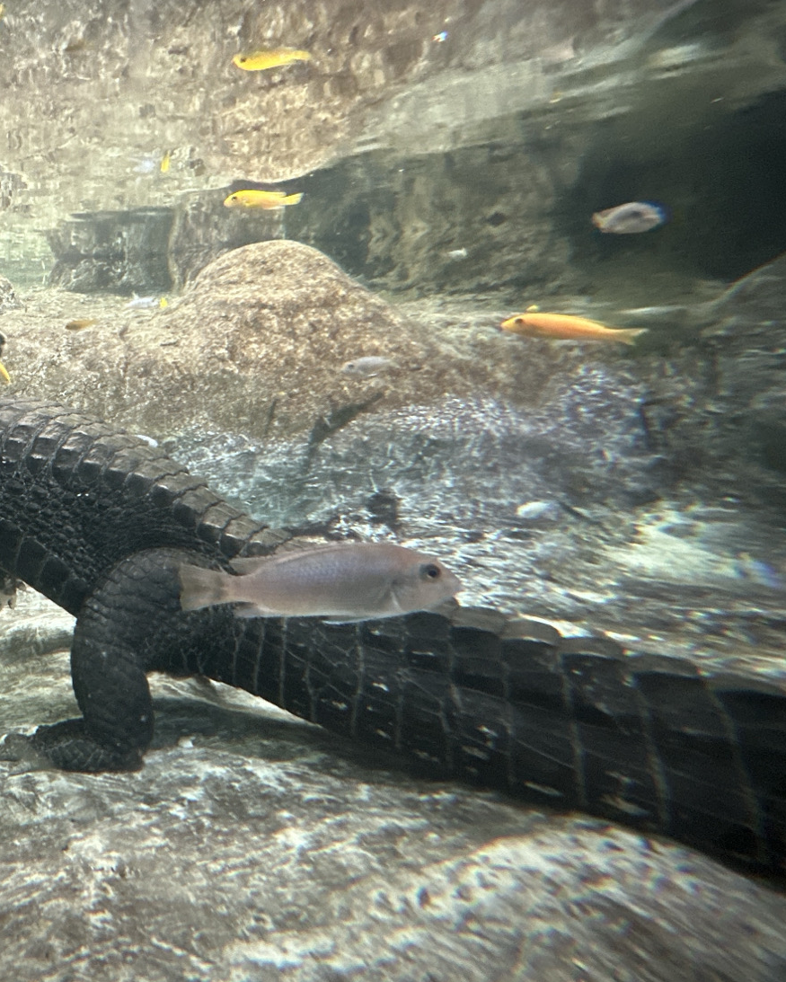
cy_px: 401
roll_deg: +1.7
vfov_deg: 67.5
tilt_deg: -6.1
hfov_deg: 48.4
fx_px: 727
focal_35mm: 25
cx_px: 28
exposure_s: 1/34
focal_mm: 2.22
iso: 800
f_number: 2.2
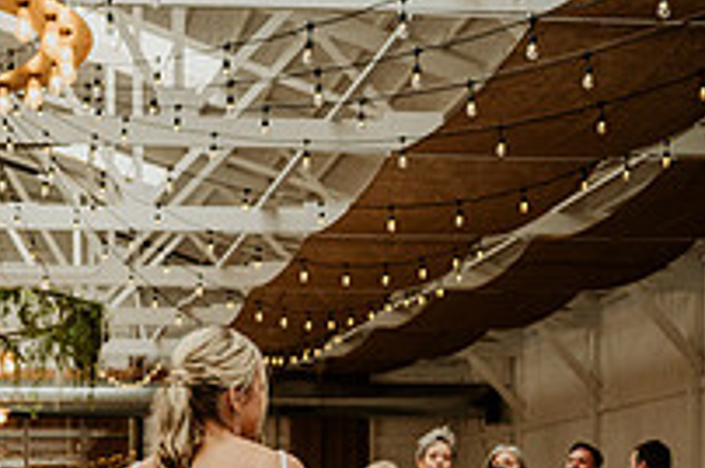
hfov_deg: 28.2
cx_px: 77
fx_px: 1349
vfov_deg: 18.5
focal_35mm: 69
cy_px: 583
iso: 640
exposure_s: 1/200
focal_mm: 24
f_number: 2.8
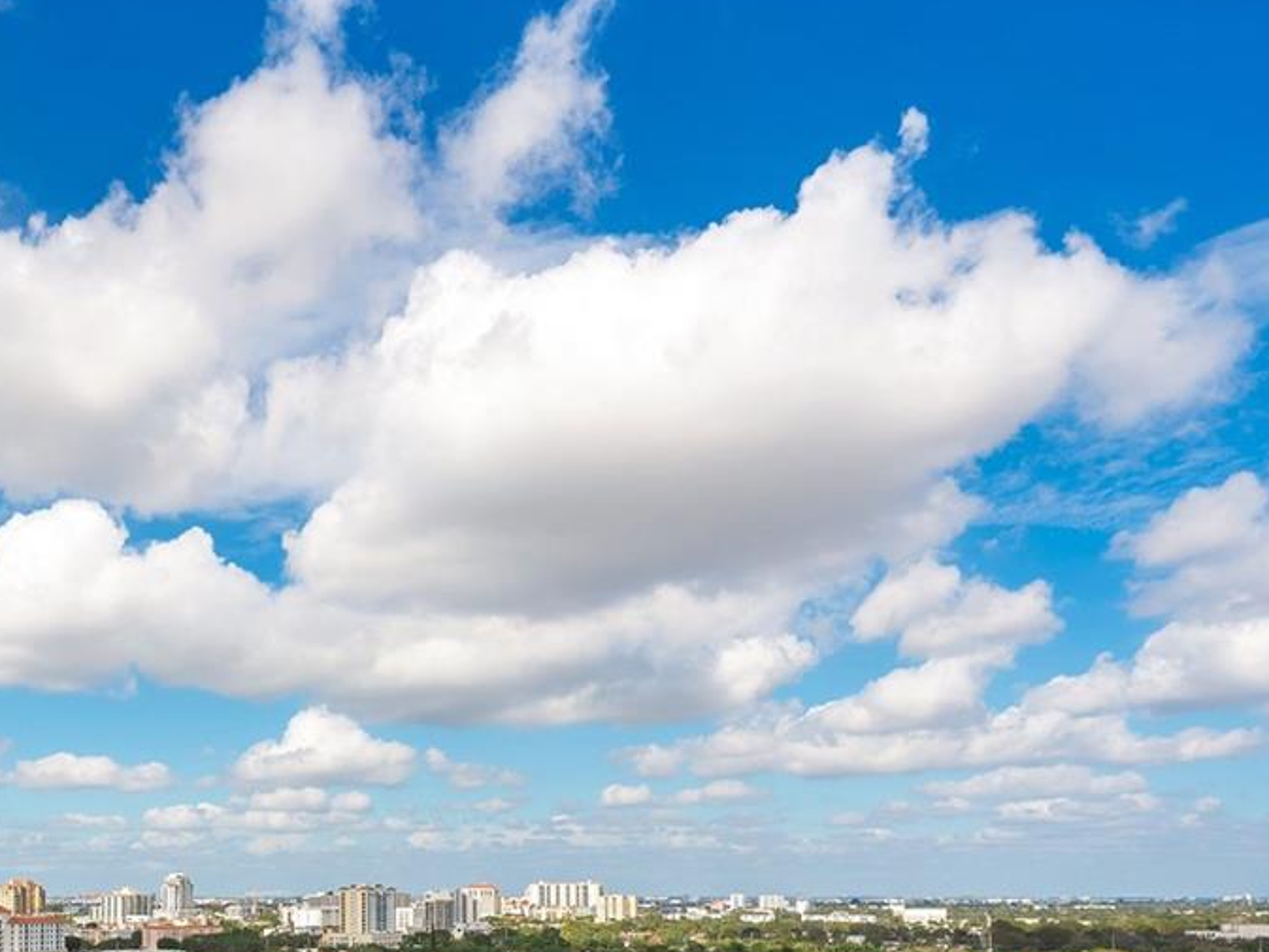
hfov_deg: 53.2
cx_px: 260
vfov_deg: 40.7
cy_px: 863
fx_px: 1173
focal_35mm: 32
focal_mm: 14
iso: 100
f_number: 5
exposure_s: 1/1000
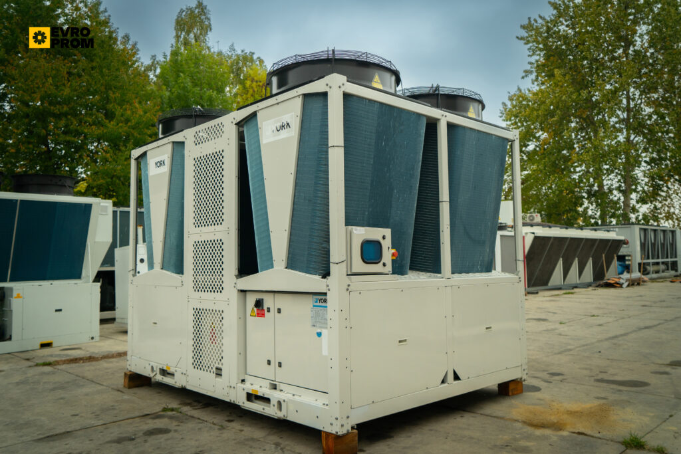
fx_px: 549
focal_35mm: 29
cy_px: 227
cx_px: 340
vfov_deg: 45.0
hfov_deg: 63.7
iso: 400
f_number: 4
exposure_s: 1/100
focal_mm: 29
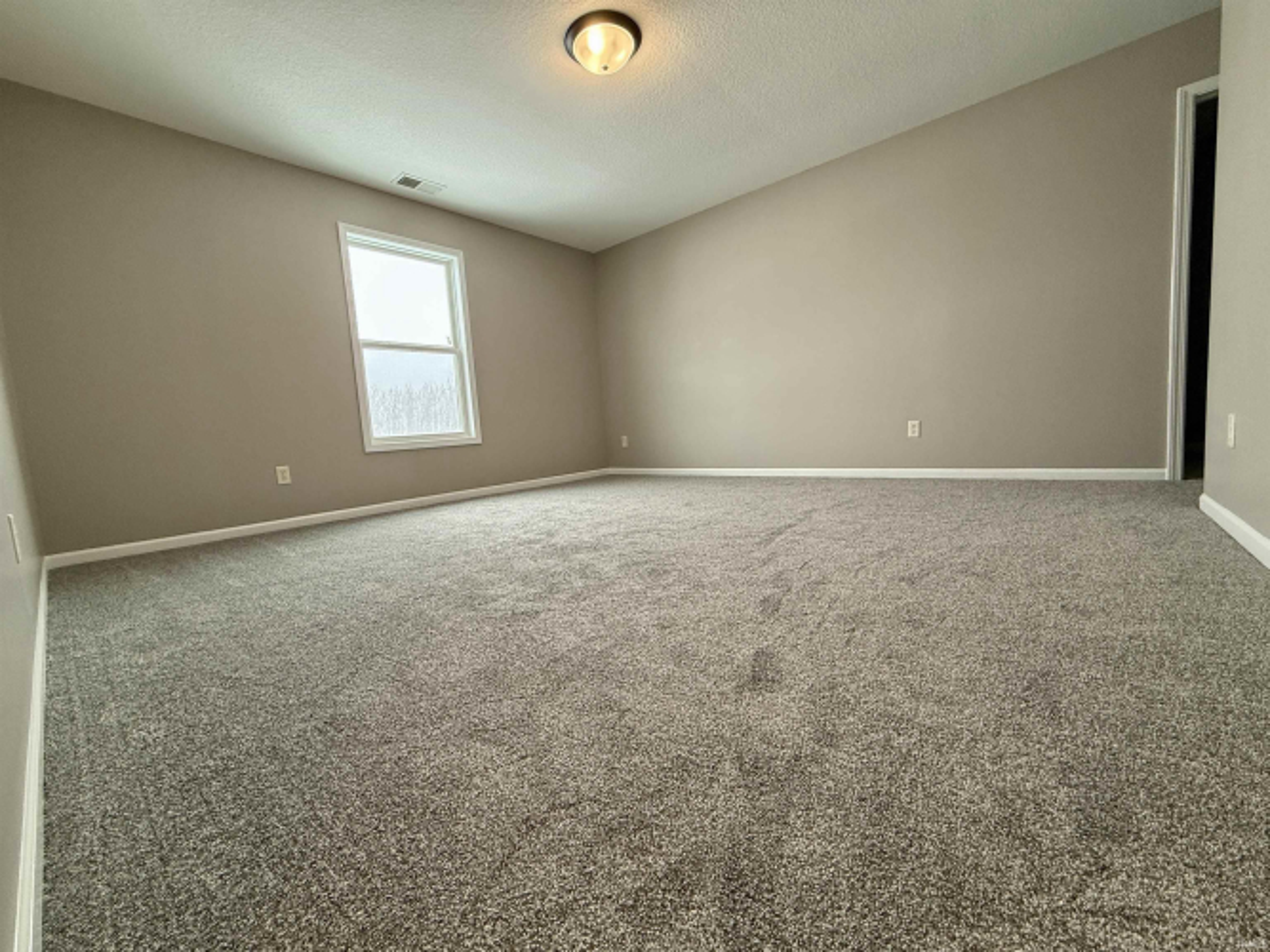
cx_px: 635
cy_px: 476
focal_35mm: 14
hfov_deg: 102.1
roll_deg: +3.8
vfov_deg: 85.7
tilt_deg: -5.0
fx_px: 514
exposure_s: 1/120
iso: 160
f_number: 2.2
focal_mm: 2.22
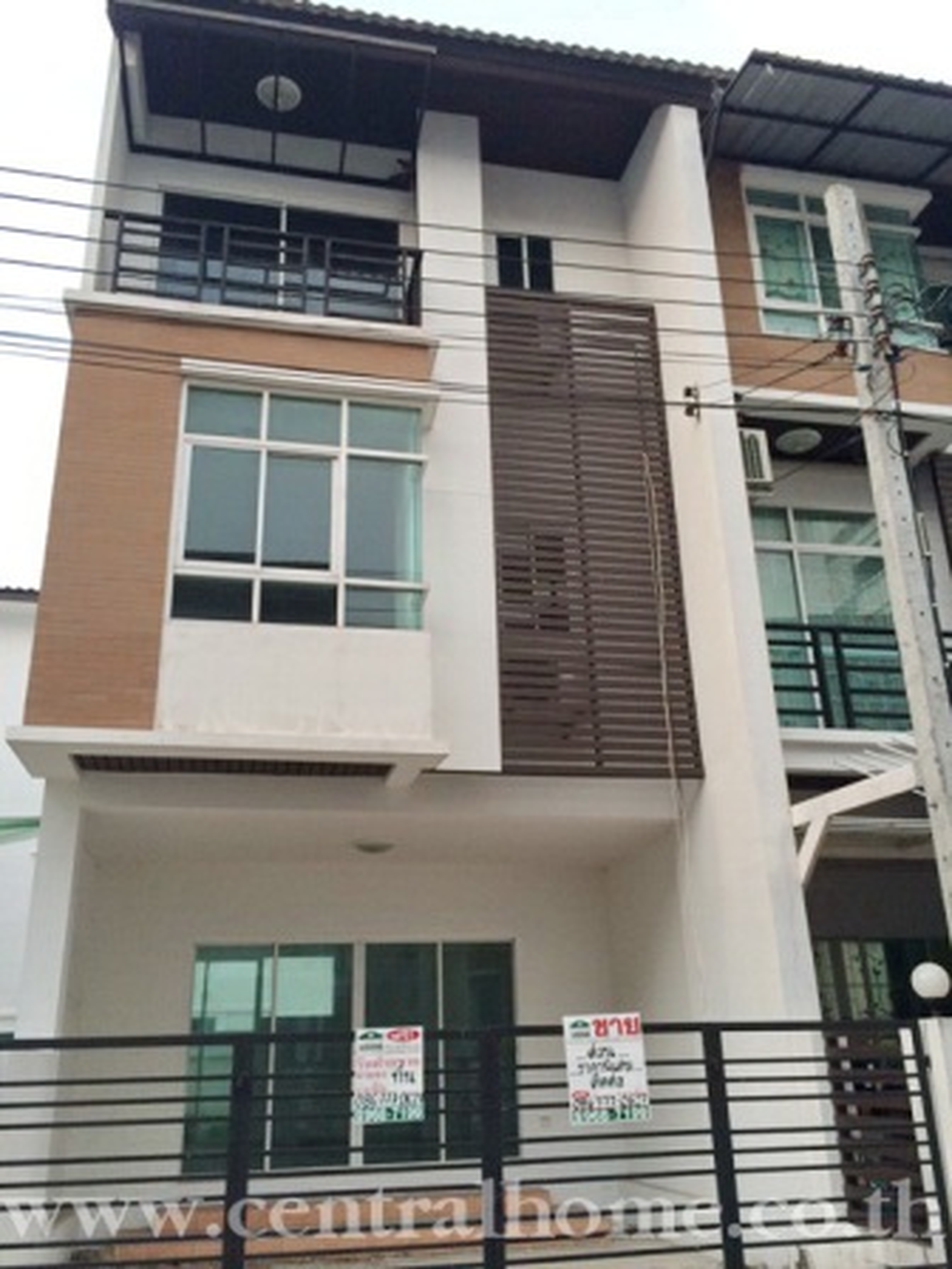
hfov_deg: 46.8
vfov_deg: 60.0
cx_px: 476
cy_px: 634
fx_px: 1100
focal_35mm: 30
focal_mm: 4.12
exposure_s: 1/30
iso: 80
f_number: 2.2
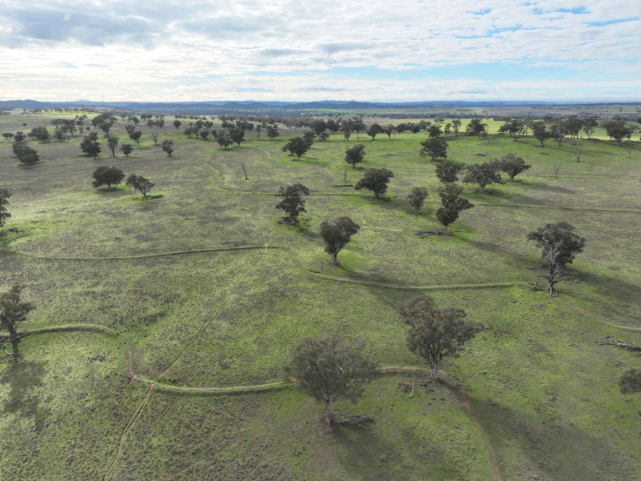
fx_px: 444
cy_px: 240
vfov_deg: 56.8
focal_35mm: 24
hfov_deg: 71.6
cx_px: 320
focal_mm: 12.29
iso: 330
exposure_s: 1/3200
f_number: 2.8
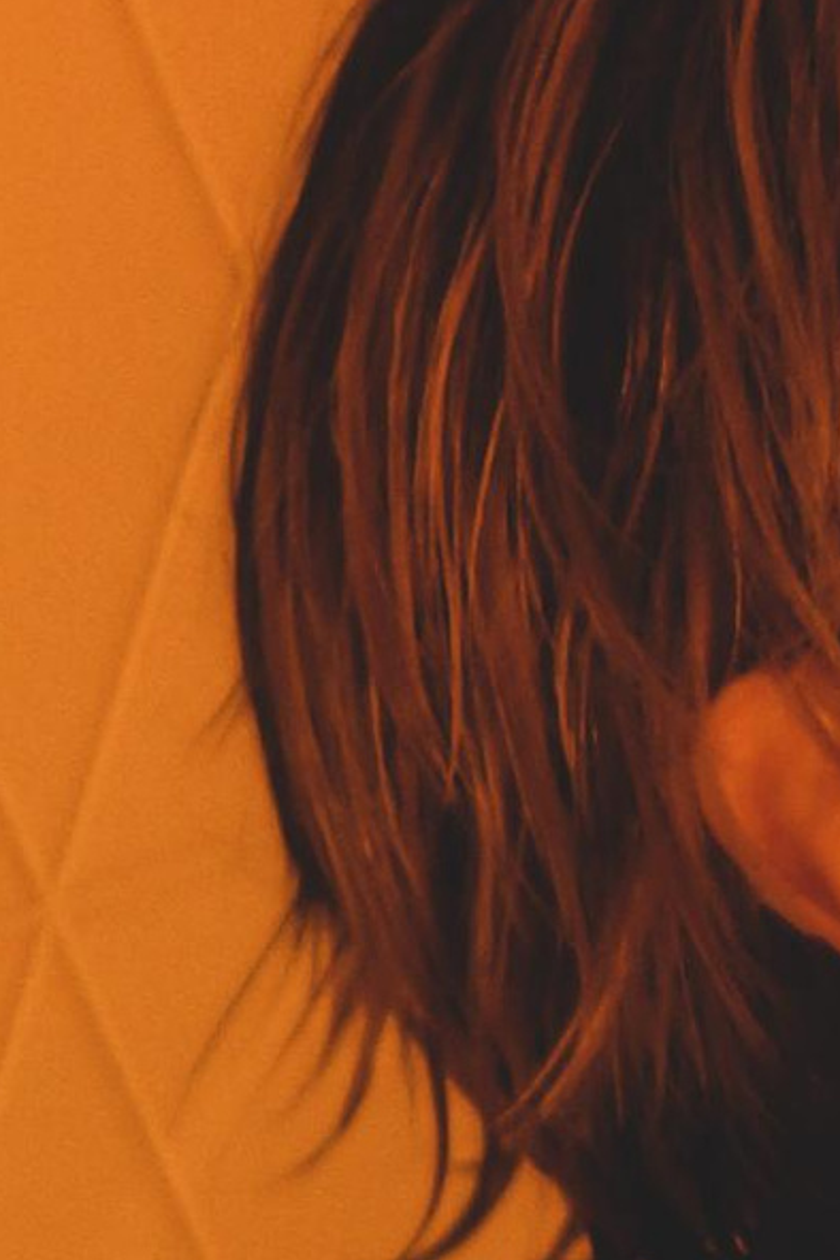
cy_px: 431
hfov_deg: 2.8
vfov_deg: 4.2
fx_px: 17044
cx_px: 2241
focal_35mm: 487
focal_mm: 50
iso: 400
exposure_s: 1/80
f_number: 2
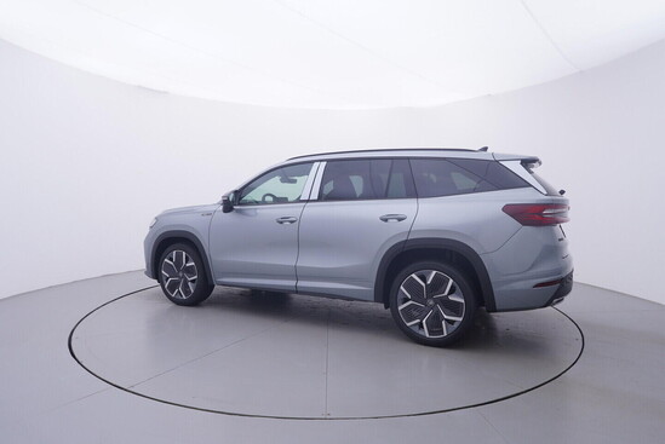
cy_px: 222
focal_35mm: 22
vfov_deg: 56.2
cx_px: 332
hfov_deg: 77.3
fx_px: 416
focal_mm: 15
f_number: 5
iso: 200
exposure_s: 1/80
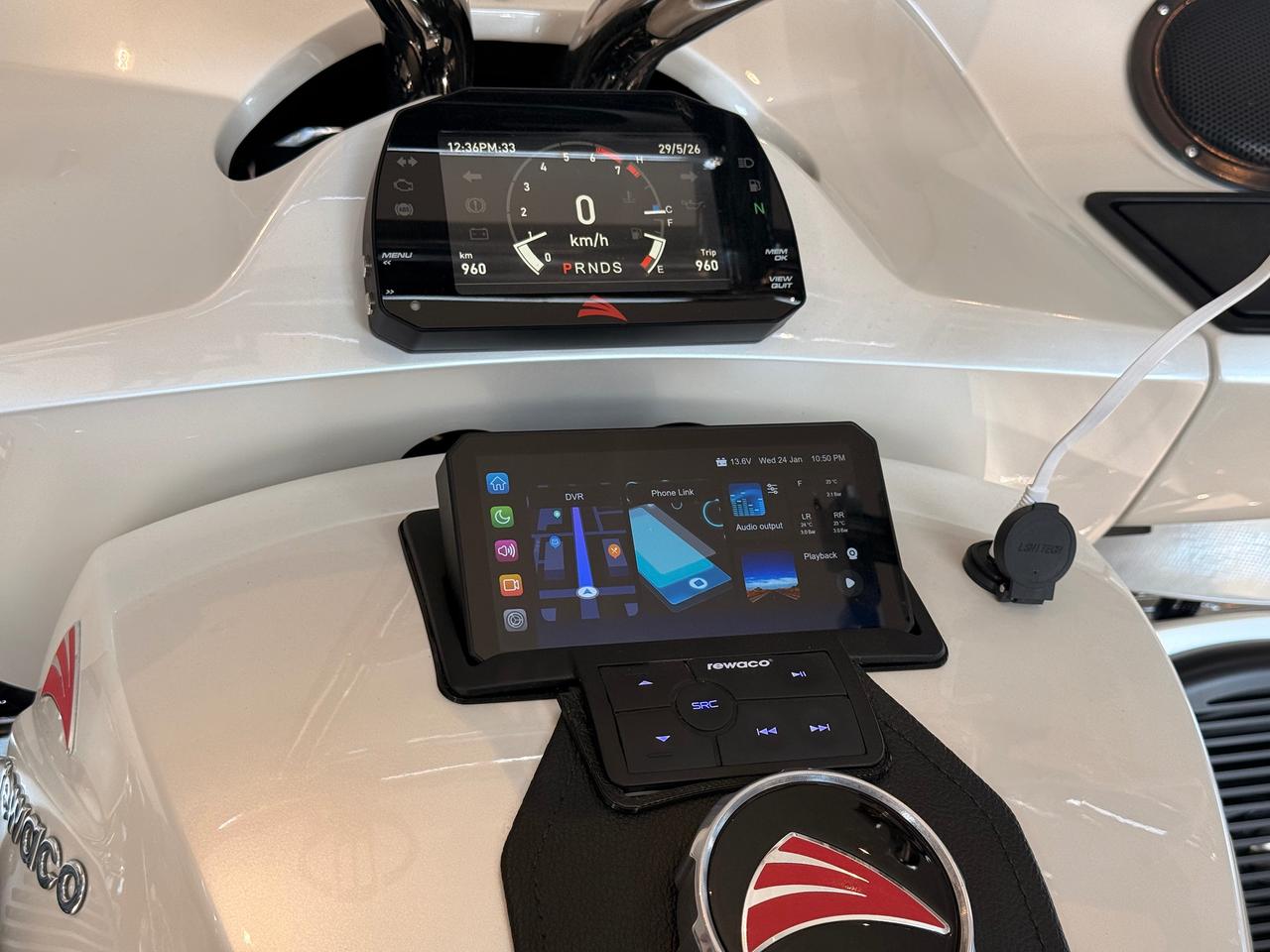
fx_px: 1761
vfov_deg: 30.3
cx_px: 635
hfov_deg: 39.7
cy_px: 476
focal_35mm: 48
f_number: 1.78
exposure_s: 1/183
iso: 80
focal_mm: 6.76
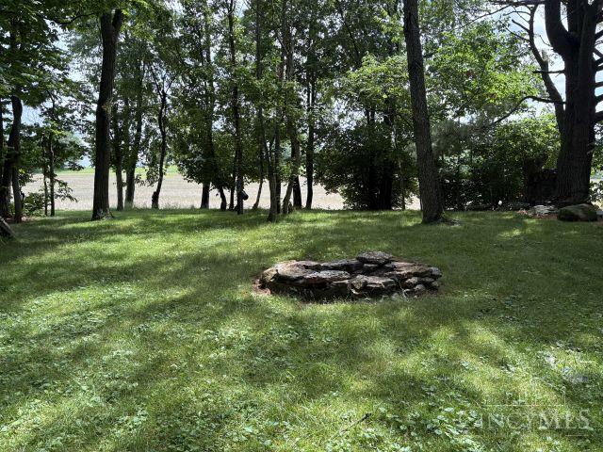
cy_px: 226
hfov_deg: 67.3
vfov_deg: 53.1
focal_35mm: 26
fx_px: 453
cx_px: 302
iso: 64
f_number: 1.6
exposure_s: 1/708
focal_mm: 5.96
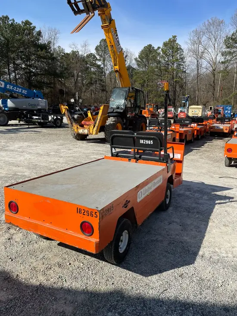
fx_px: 237
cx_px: 118
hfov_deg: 53.1
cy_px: 158
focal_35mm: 26
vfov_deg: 67.3
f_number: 1.6
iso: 50
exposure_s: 1/4831
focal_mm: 4.2
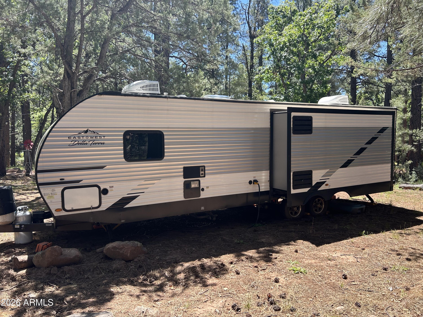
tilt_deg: -3.8
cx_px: 212
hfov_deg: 67.3
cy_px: 158
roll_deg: +2.3
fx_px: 318
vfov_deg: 53.1
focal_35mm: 26
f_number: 1.5
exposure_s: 1/840
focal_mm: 5.7
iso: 50
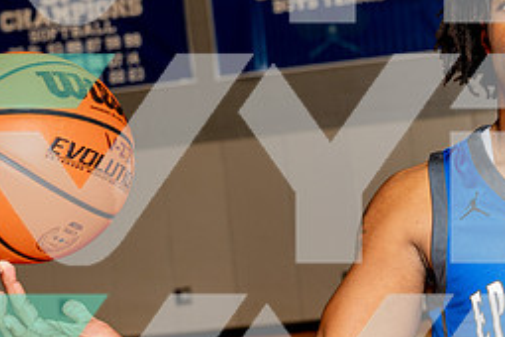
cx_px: 412
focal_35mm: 84
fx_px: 1178
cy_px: 160
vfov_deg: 16.3
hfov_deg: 23.8
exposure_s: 1/250
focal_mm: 37
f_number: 4
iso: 250
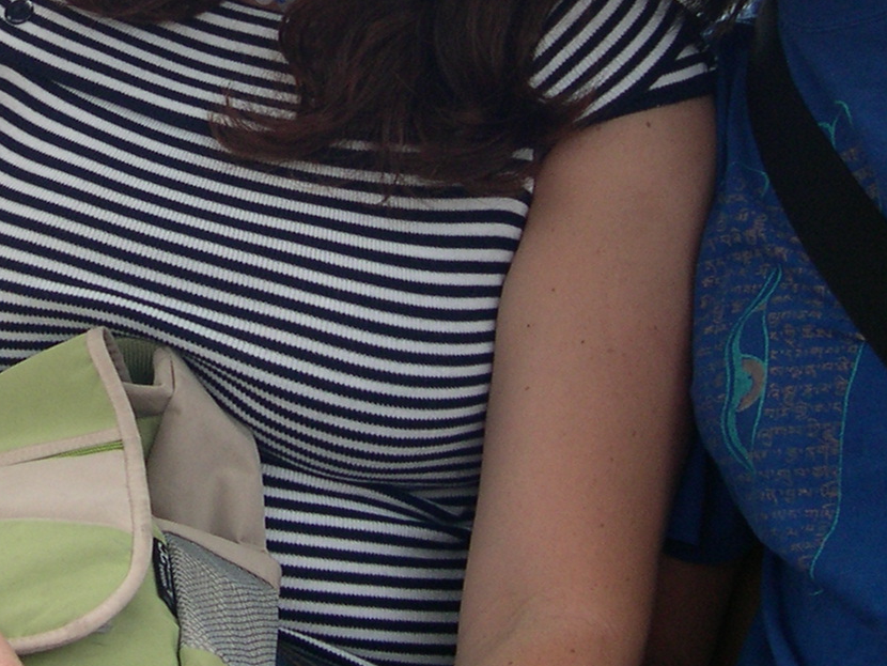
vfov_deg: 14.0
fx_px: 2666
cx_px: 110
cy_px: 19
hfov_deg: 18.6
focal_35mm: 104
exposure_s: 1/182
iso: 100
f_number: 2.8
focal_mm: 8
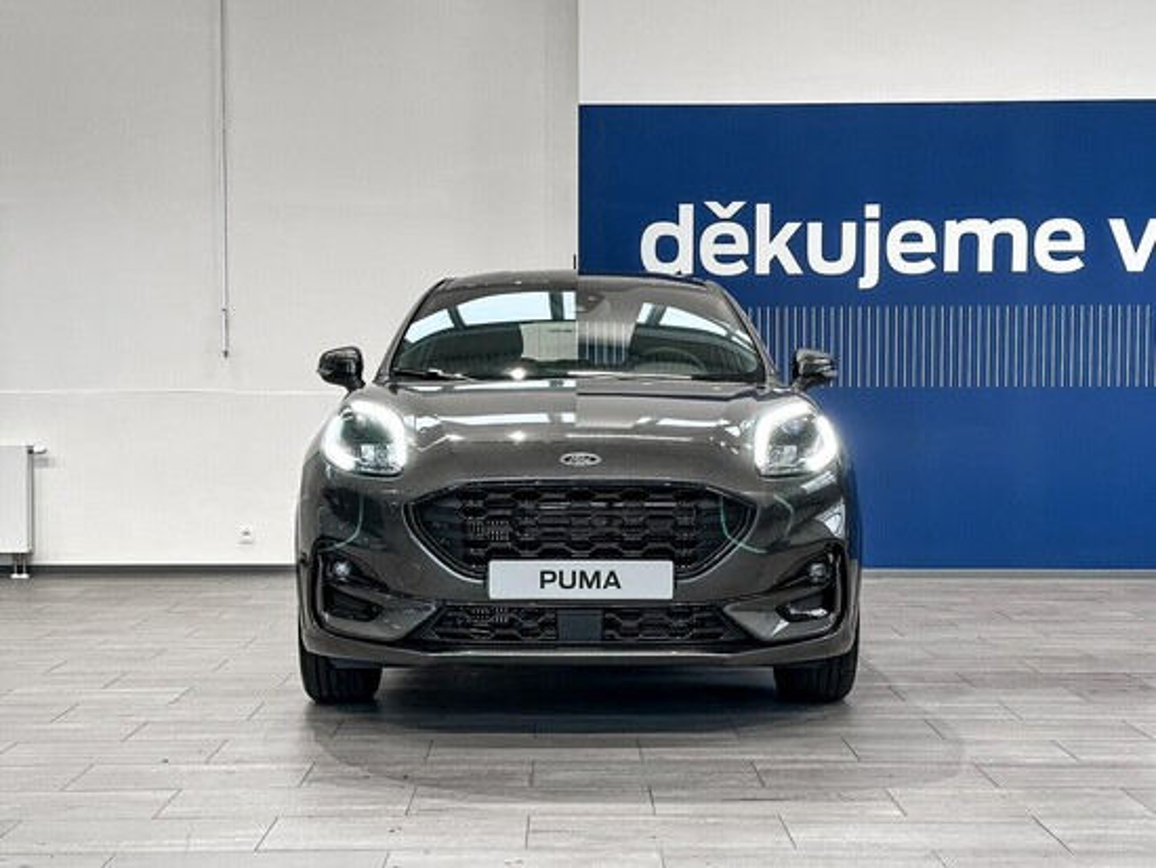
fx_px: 1604
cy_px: 434
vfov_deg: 30.3
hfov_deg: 39.6
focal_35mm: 48
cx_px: 578
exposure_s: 1/230
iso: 80
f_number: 1.8
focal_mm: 6.86
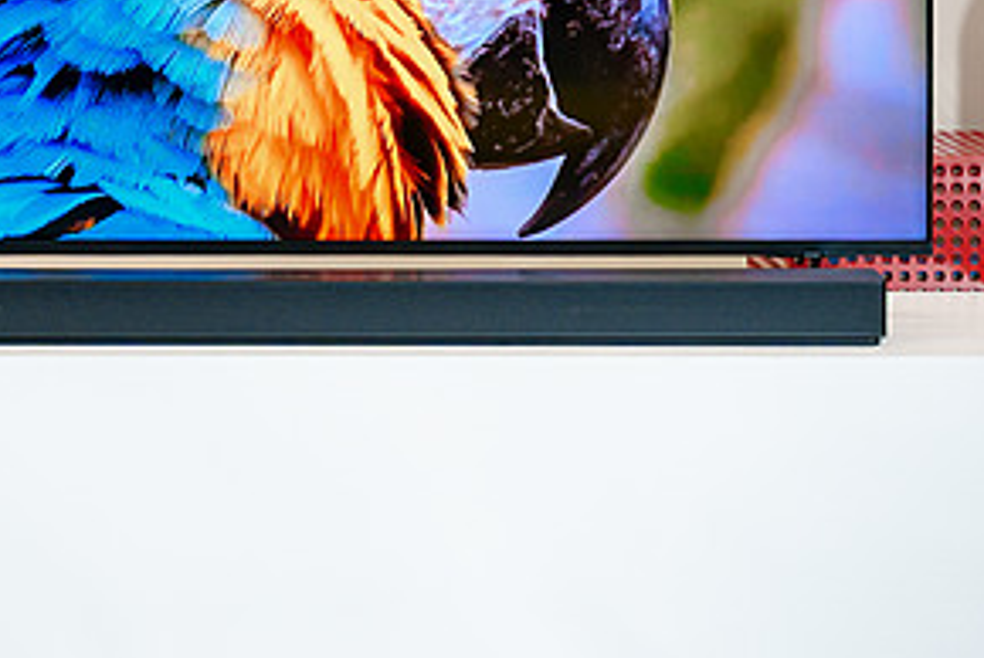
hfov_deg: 10.9
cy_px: 47
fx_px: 5144
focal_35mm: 188
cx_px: 139
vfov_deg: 7.3
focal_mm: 70
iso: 1000
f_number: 5.6
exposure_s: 1/160
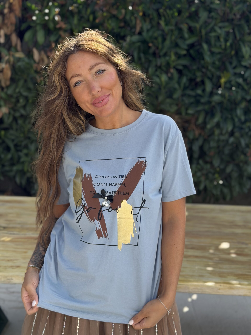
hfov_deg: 30.3
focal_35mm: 48
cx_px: 126
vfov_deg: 39.7
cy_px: 168
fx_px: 464
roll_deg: -2.1
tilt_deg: -8.8
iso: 64
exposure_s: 1/1543
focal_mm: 6.76
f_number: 1.78
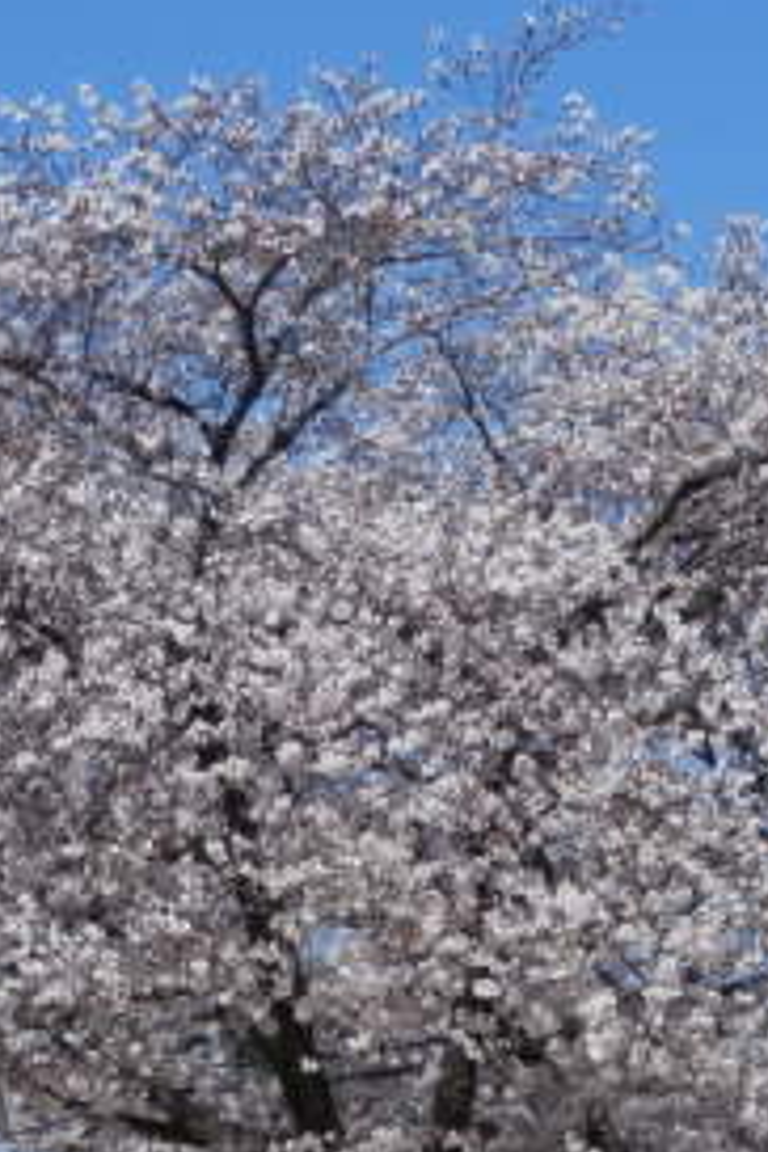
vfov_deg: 9.8
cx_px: 422
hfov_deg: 6.5
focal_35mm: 210
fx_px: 6719
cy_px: 895
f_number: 13
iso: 100
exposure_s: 1/125
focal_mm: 15.16
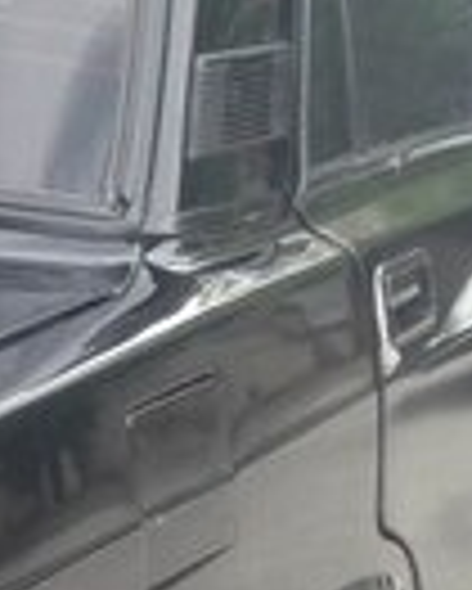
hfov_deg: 10.1
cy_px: 642
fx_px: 2407
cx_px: -548
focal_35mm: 138
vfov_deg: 13.7
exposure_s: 1/192
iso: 40
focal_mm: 3.7
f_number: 1.9
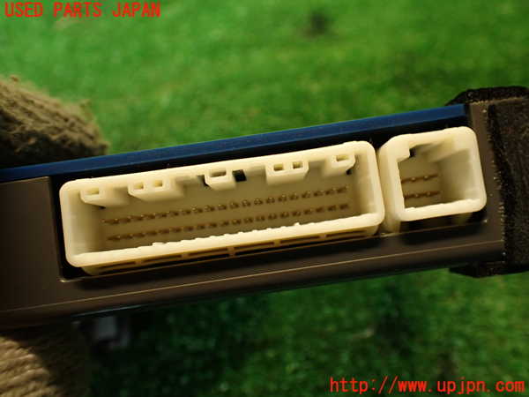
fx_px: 489
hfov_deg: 56.8
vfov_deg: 44.2
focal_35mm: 32
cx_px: 264
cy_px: 198
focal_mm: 5.79
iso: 250
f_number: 2.4
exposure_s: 1/30
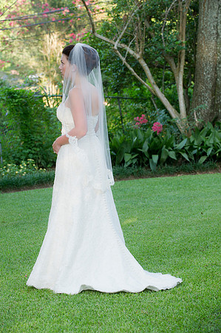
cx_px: 110
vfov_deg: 18.6
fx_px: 1015
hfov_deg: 12.4
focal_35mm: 110
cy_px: 166
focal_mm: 110
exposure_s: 1/80
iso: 400
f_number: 5.6
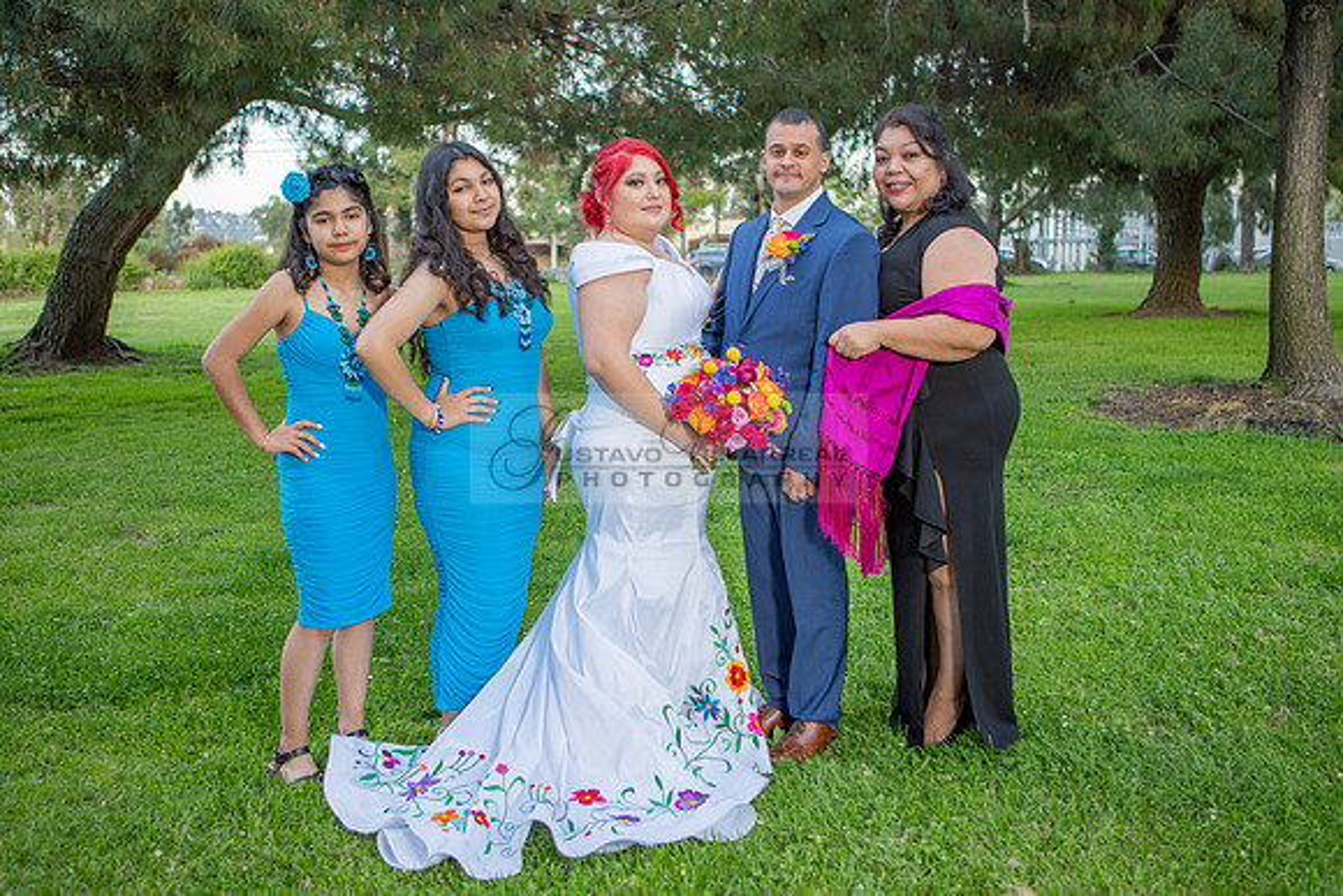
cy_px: 420
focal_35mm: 33
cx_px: 672
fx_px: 1248
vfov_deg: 39.5
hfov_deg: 56.6
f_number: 2.8
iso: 250
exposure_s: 1/125
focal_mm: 30
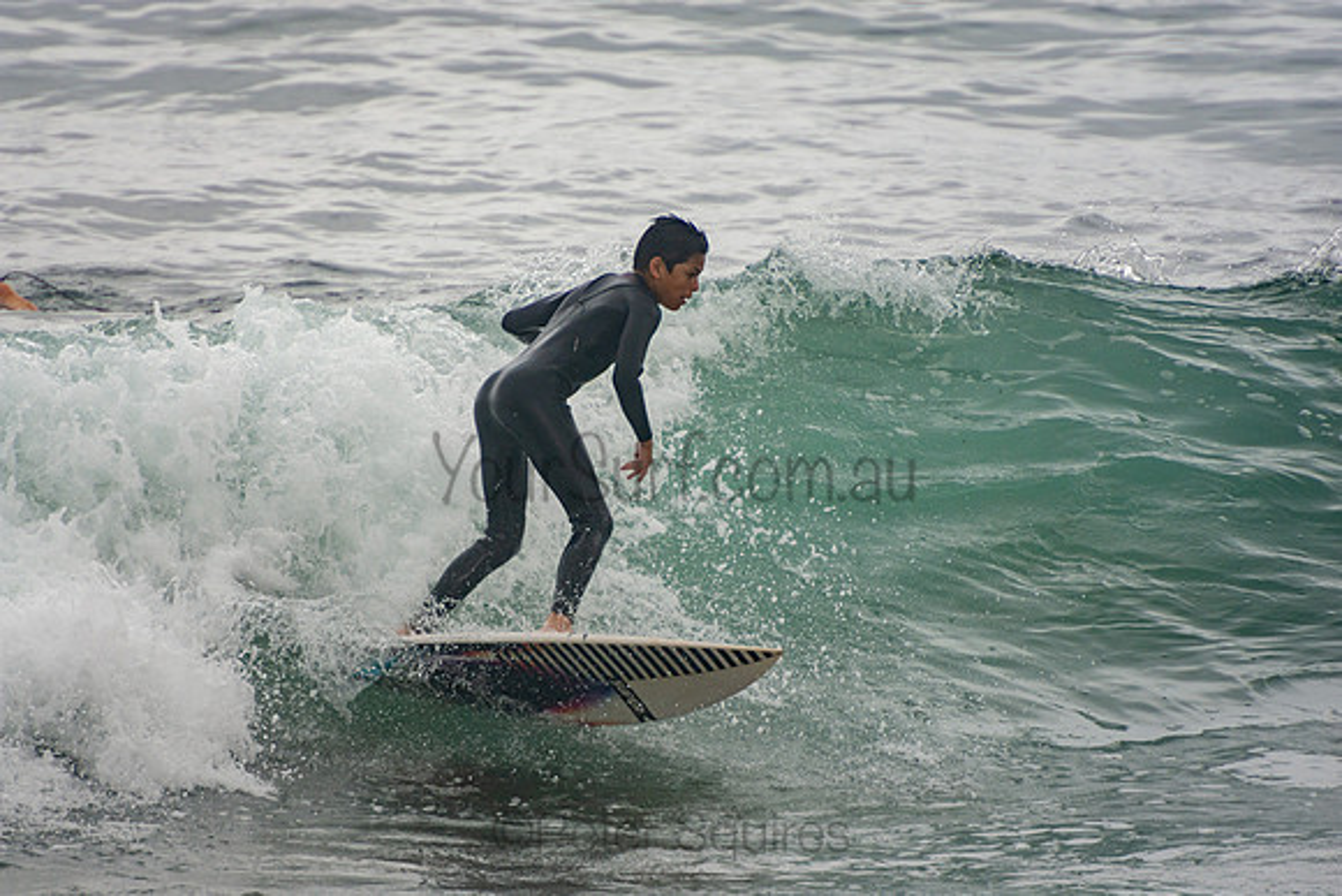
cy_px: 448
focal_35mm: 600
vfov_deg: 2.3
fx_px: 22371
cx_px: 671
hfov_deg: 3.4
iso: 280
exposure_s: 1/1250
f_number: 5.6
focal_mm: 400
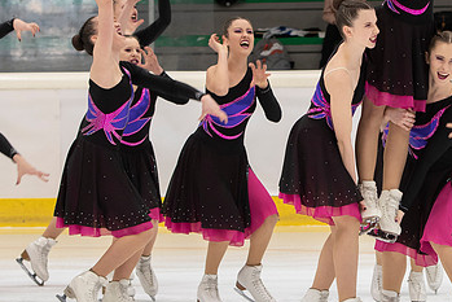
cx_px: 374
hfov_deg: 7.0
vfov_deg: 4.7
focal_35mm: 294
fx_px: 3693
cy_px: 96
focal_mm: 86
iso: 800
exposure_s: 1/200
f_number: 3.5
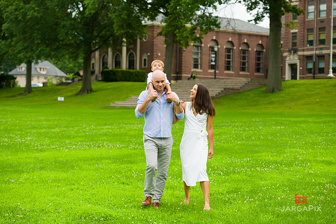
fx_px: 653
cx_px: 168
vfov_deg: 19.5
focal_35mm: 70
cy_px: 112
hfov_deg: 28.8
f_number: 4
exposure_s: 1/640
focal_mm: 70
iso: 200
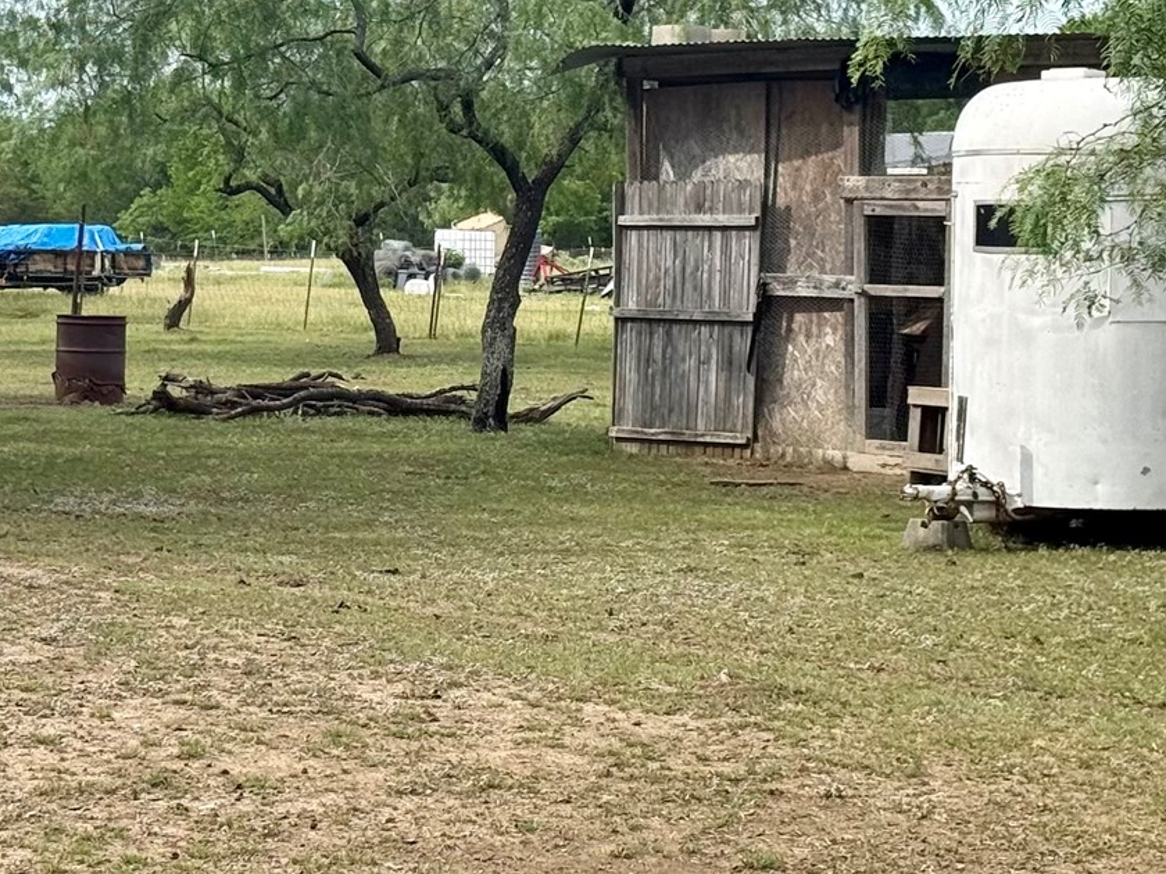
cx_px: 547
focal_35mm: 117
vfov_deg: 12.7
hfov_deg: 16.8
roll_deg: -0.7
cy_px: 370
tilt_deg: -2.6
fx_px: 3941
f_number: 1.78
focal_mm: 6.76
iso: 80
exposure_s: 1/3096
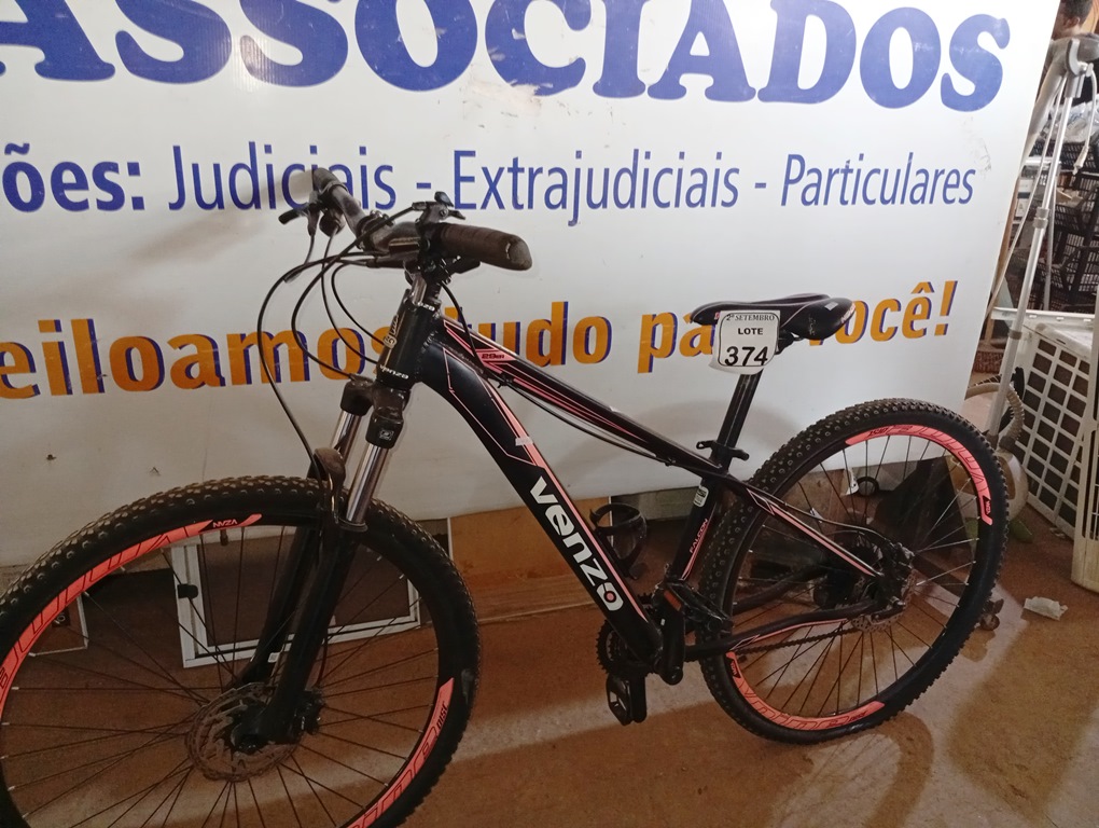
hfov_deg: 65.2
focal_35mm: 27
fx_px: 858
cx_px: 550
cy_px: 414
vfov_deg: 51.5
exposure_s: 1/20
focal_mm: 3.98
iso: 1035
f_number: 1.8
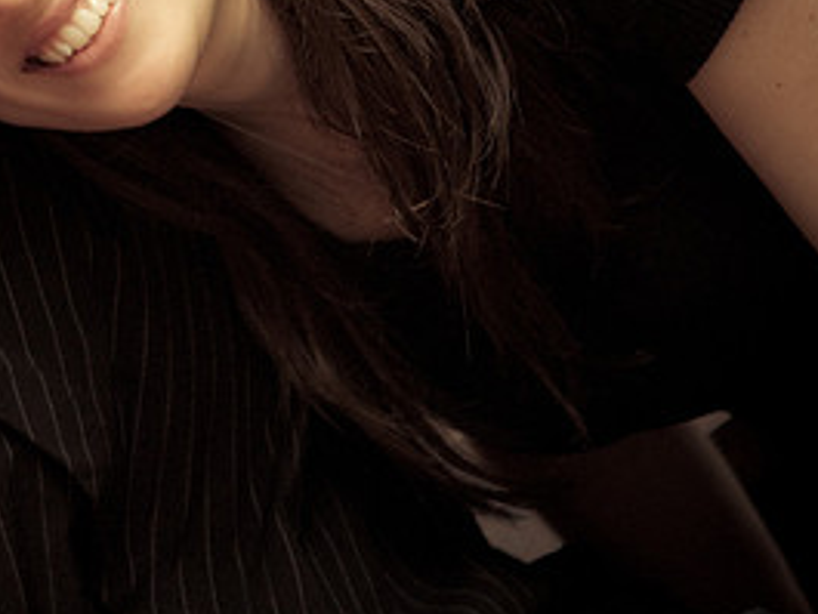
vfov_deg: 2.4
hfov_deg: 3.1
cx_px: 99
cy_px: 65
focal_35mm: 631
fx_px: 14918
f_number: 2.8
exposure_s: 1/250
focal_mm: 200
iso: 400
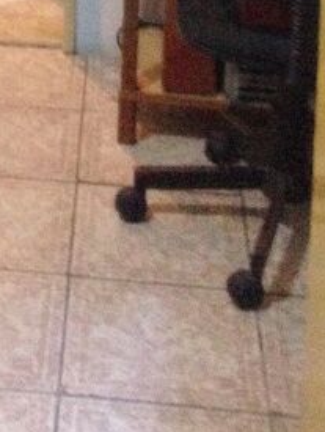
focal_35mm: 122
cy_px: -316
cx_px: -75
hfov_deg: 11.9
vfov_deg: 14.4
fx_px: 1524
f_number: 2.4
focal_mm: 4.28
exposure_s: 1/15
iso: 400
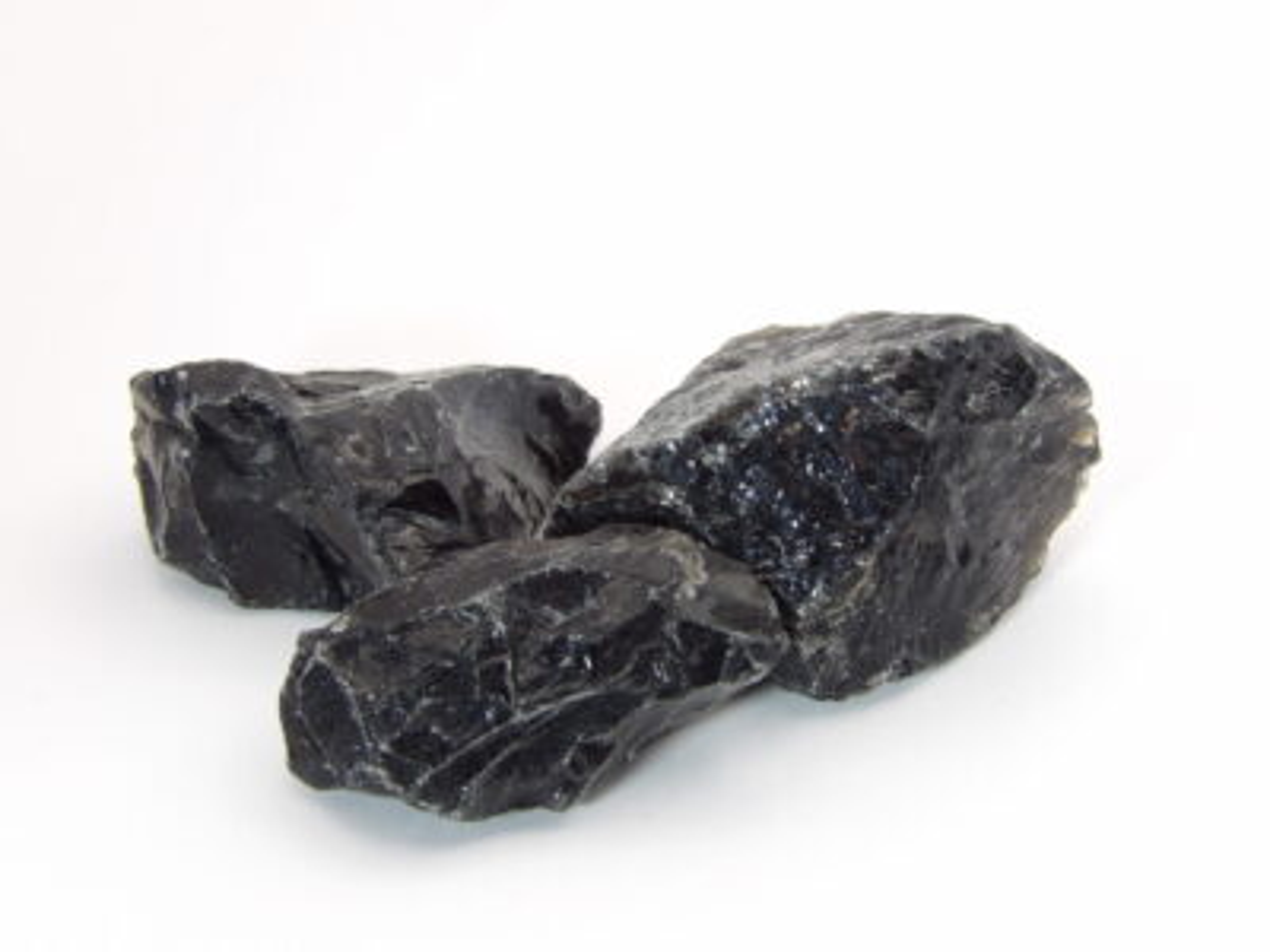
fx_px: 3119
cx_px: 635
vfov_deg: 17.4
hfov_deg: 23.0
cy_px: 476
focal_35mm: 85
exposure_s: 1/55
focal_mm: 15.3
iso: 200
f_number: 4.1
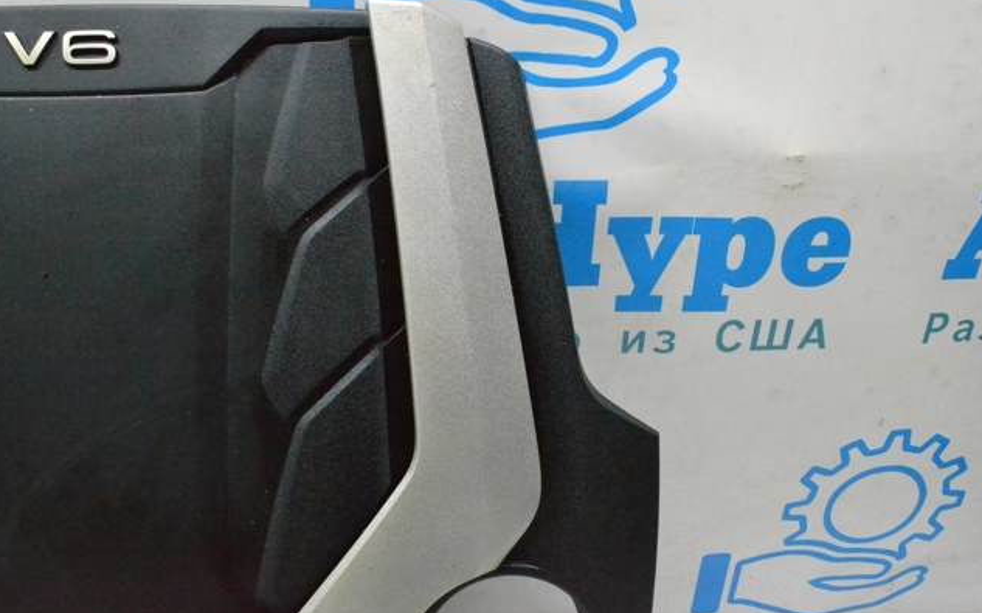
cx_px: 489
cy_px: 292
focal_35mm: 34
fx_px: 910
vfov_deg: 37.2
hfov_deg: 56.7
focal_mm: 22
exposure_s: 1/125
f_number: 10
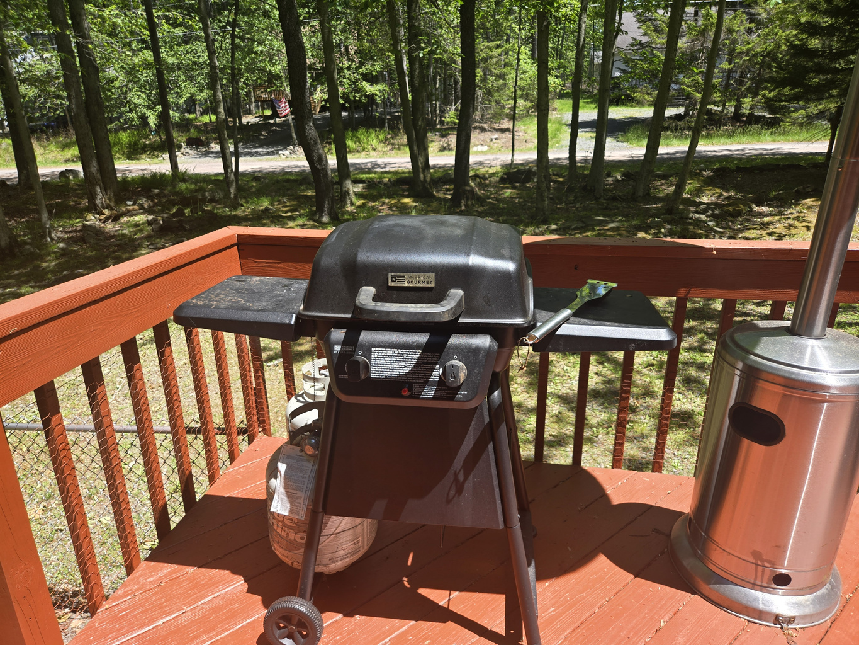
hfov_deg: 73.9
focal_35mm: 23
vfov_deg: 58.9
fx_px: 571
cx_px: 430
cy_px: 322
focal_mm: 5.4
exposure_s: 1/566
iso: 25
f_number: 1.8
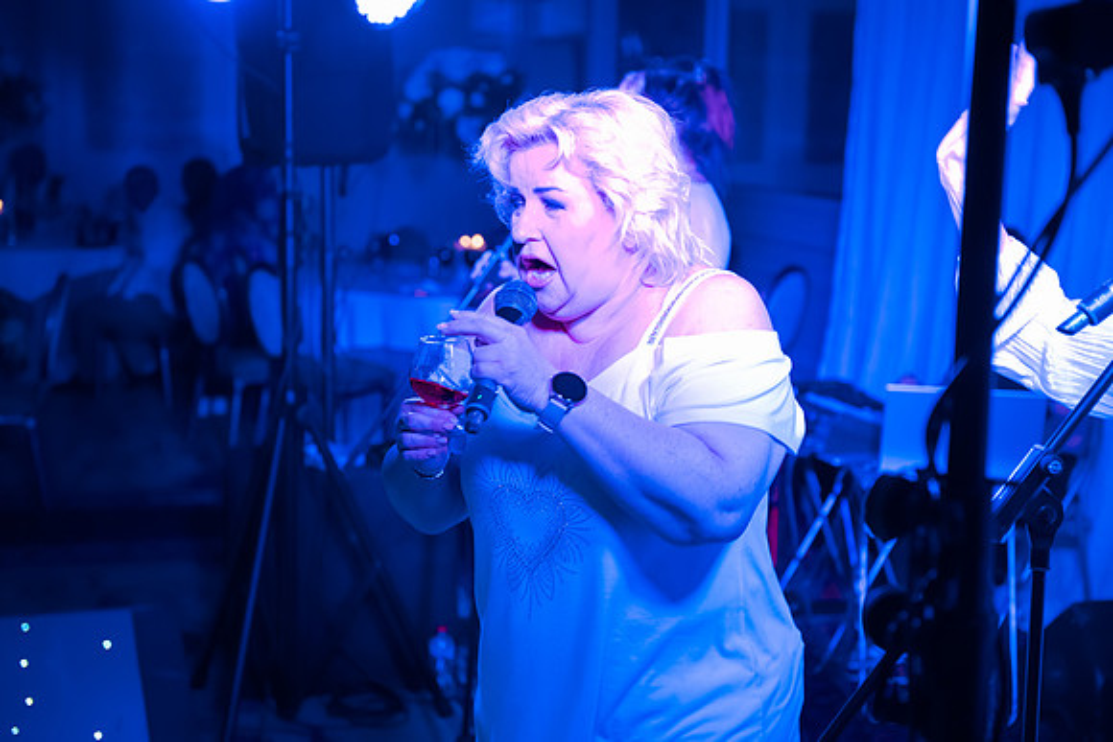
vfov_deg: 24.2
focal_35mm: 56
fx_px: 1732
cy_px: 371
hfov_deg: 35.6
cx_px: 556
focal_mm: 56
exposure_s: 1/160
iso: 800
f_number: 3.5
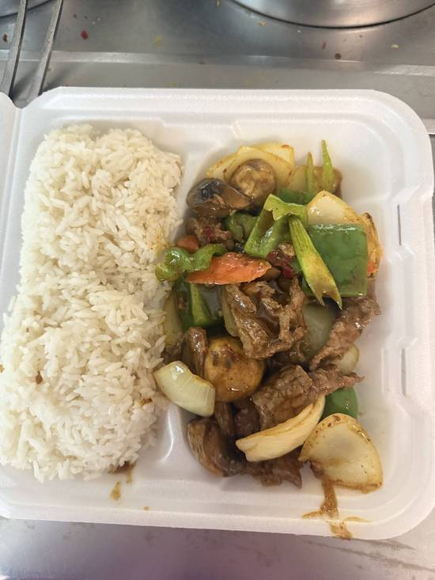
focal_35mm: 24
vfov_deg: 71.6
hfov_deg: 56.8
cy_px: 290
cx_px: 218
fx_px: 402
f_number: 1.78
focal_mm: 6.76
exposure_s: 1/30
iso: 1000
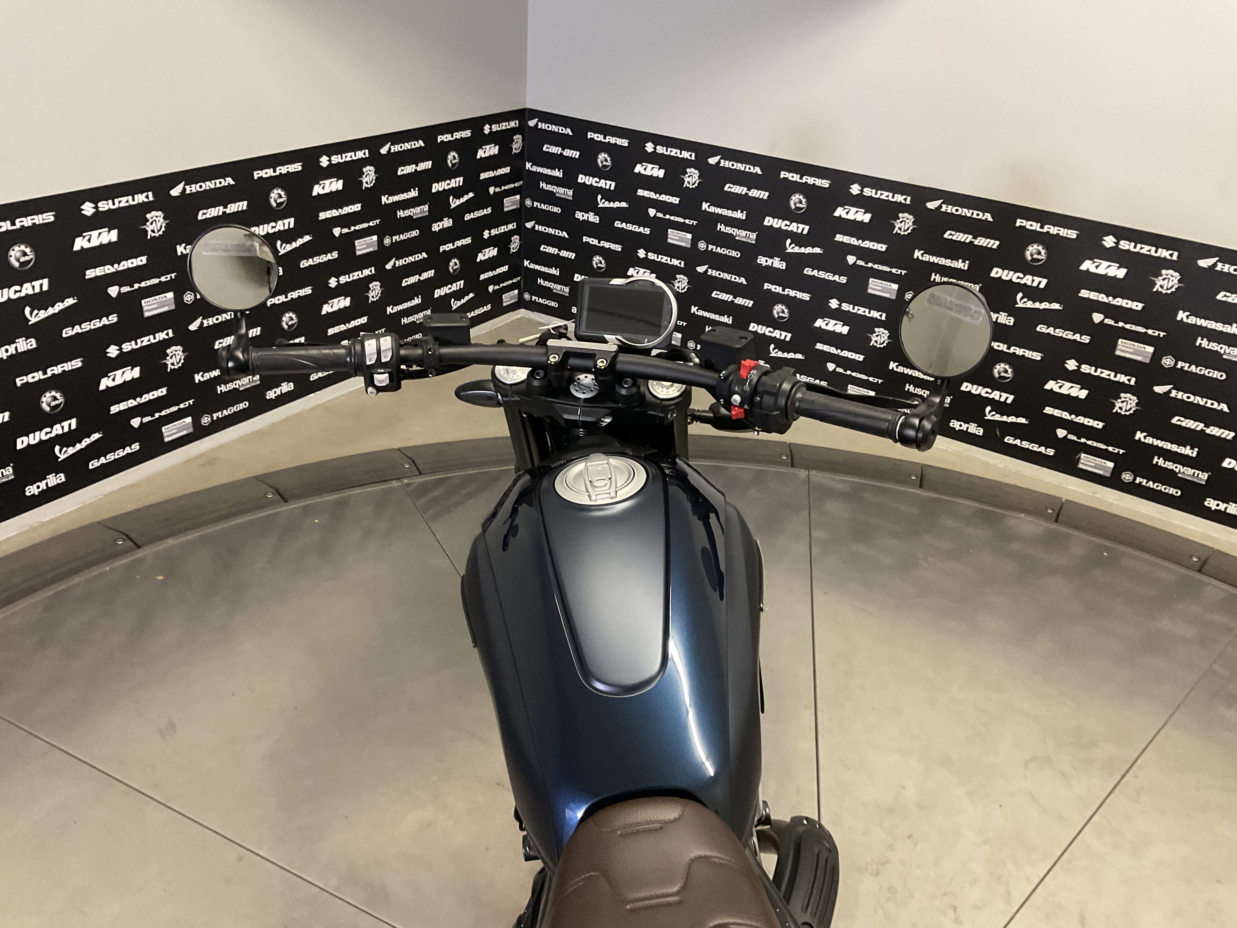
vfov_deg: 48.2
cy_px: 464
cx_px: 618
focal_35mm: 29
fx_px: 1036
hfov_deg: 61.7
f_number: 1.8
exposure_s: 1/40
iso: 250
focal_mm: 3
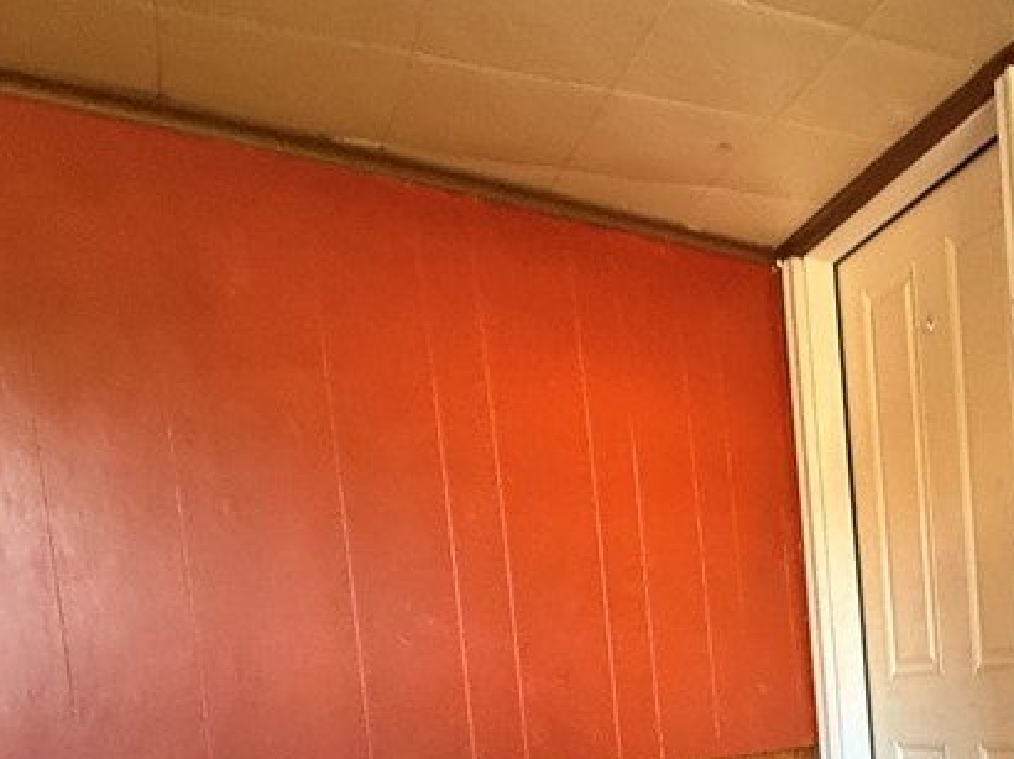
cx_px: 1007
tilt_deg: -3.9
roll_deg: +2.0
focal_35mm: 35
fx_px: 1025
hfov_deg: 44.9
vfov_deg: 36.7
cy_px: 749
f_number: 2.2
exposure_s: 1/93
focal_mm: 2.22
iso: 320
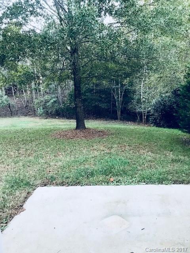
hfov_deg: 49.7
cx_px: 95
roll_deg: +3.7
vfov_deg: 63.4
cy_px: 126
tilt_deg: -8.3
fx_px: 205
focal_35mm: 28
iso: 80
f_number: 1.8
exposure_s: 1/15
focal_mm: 3.99
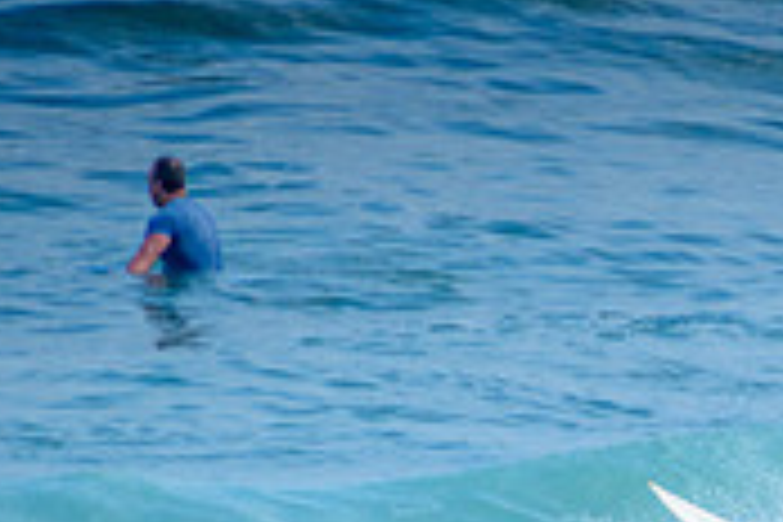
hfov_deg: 1.3
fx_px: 35580
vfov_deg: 0.8
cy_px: 562
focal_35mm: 1636
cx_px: 952
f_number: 5.6
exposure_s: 1/1250
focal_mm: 400
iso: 320
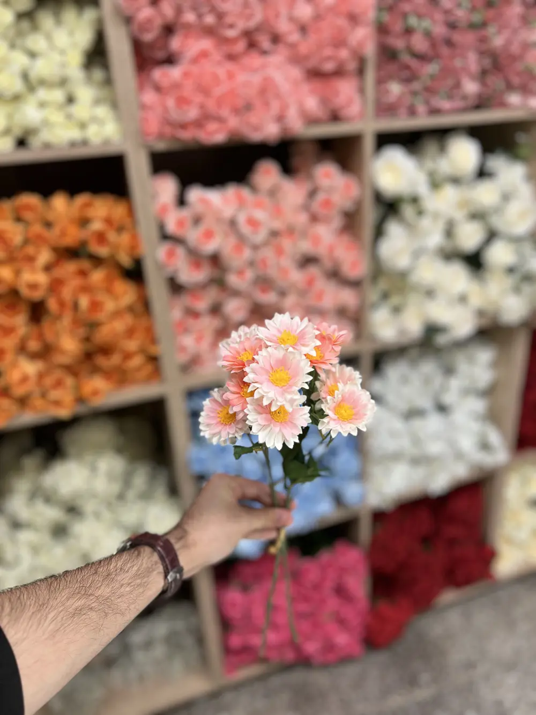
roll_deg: +4.5
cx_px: 268
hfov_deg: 53.1
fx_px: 537
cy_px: 358
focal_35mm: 26
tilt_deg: -23.5
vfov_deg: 67.3
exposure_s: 1/100
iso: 40
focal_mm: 5.7
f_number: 1.5
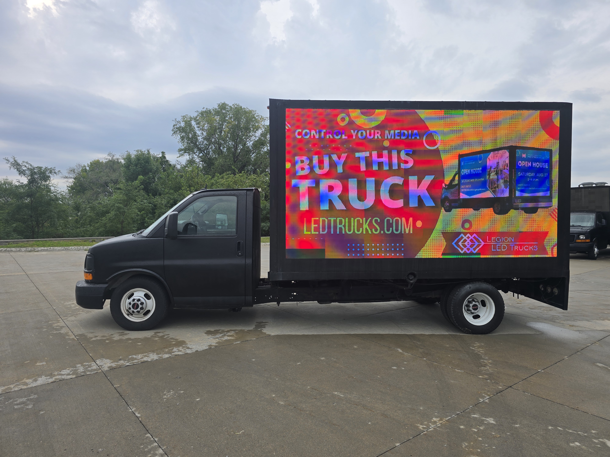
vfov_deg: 58.9
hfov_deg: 73.9
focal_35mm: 23
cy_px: 228
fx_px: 405
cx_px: 305
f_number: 1.7
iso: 16
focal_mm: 6.3
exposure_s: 1/480
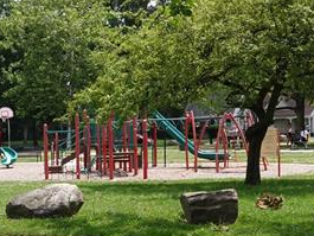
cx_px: 26
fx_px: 808
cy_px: 192
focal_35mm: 89
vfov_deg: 16.5
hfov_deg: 21.5
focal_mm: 8.8
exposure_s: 1/400
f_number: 4
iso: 100
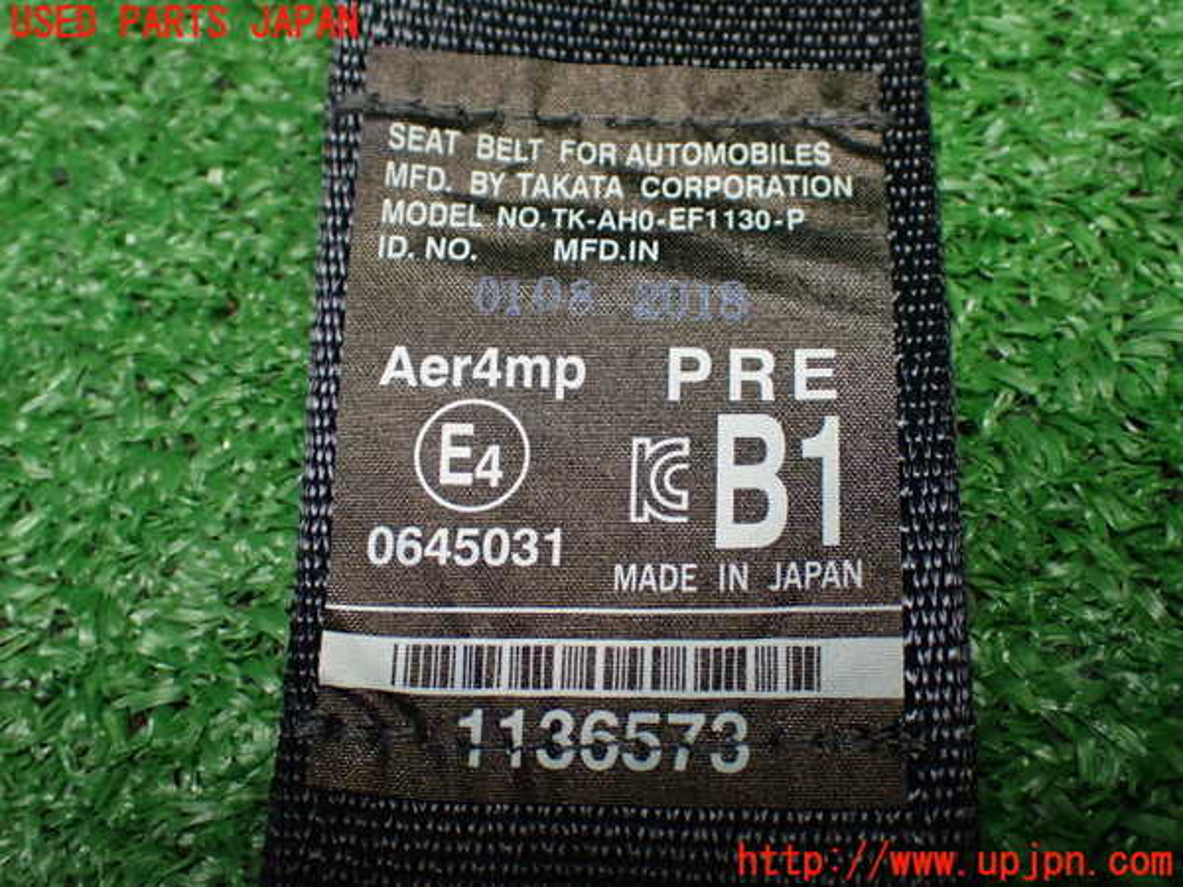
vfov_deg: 32.9
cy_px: 444
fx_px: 1504
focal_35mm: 44
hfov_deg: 42.9
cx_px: 592
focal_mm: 7.84
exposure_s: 1/80
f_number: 2.9
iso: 800
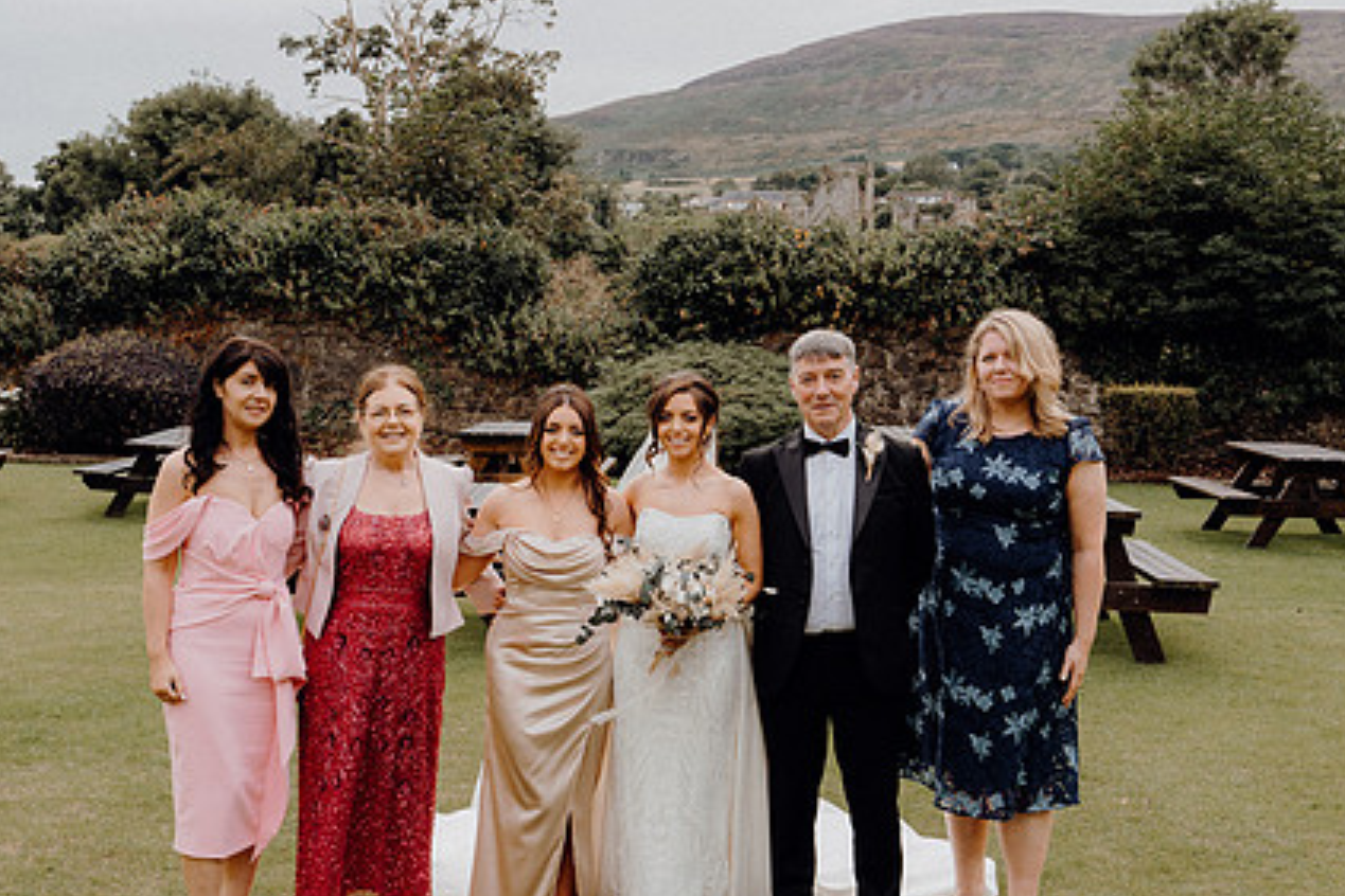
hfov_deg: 41.0
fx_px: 1793
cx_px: 582
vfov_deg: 28.1
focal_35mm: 48
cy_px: 459
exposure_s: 1/160
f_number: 6.3
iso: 125
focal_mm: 35
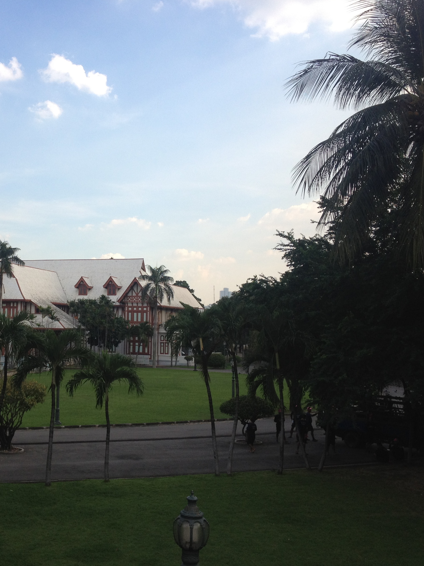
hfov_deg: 30.2
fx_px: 768
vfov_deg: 40.4
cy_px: 284
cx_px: 90
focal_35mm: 47
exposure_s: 1/890
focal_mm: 4.28
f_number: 2.4
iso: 64
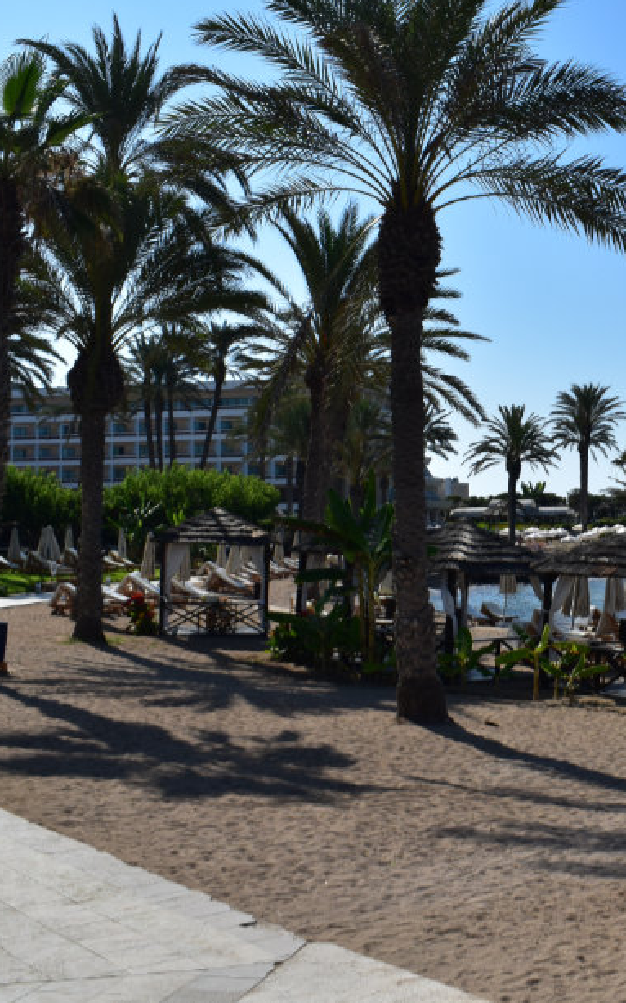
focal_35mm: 46
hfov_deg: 26.9
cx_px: 579
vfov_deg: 43.4
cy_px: 448
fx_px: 1256
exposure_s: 1/500
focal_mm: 18
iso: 220
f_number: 11
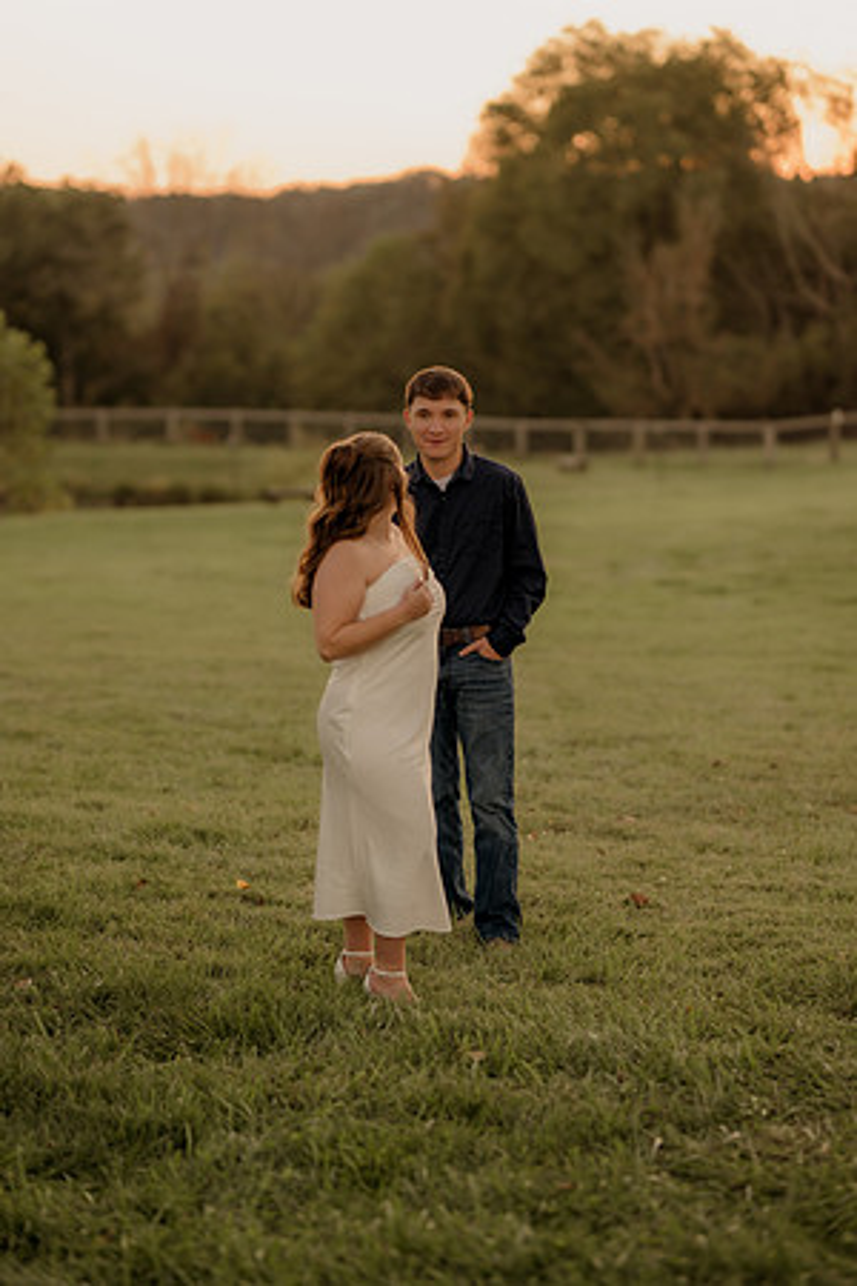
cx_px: 428
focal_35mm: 85
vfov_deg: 23.9
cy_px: 643
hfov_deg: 16.1
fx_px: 3035
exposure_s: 1/125
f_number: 1.8
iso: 100
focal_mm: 85
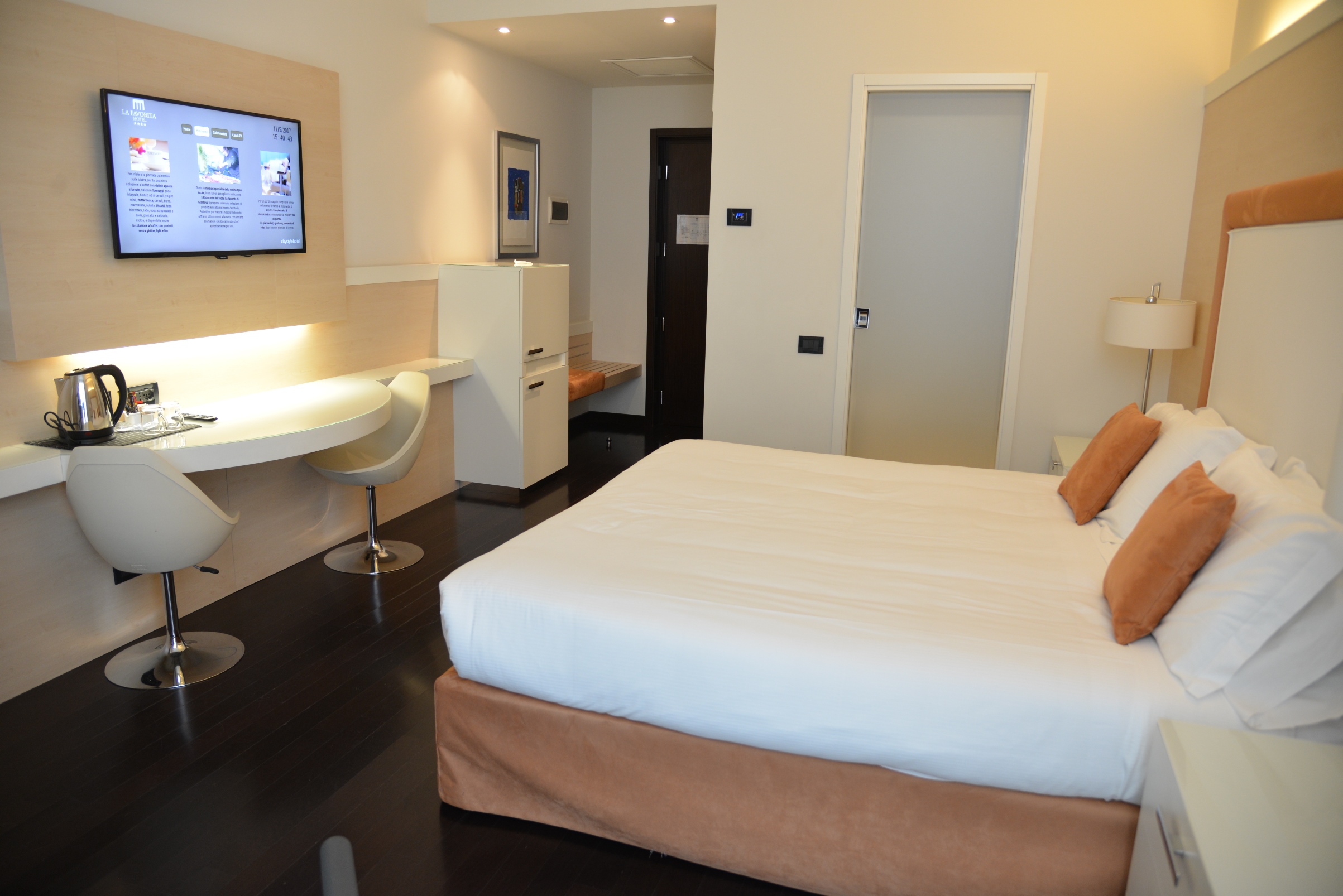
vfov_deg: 53.2
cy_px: 448
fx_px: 896
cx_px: 672
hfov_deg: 73.7
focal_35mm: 24
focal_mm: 24
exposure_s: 1/40
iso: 800
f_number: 4
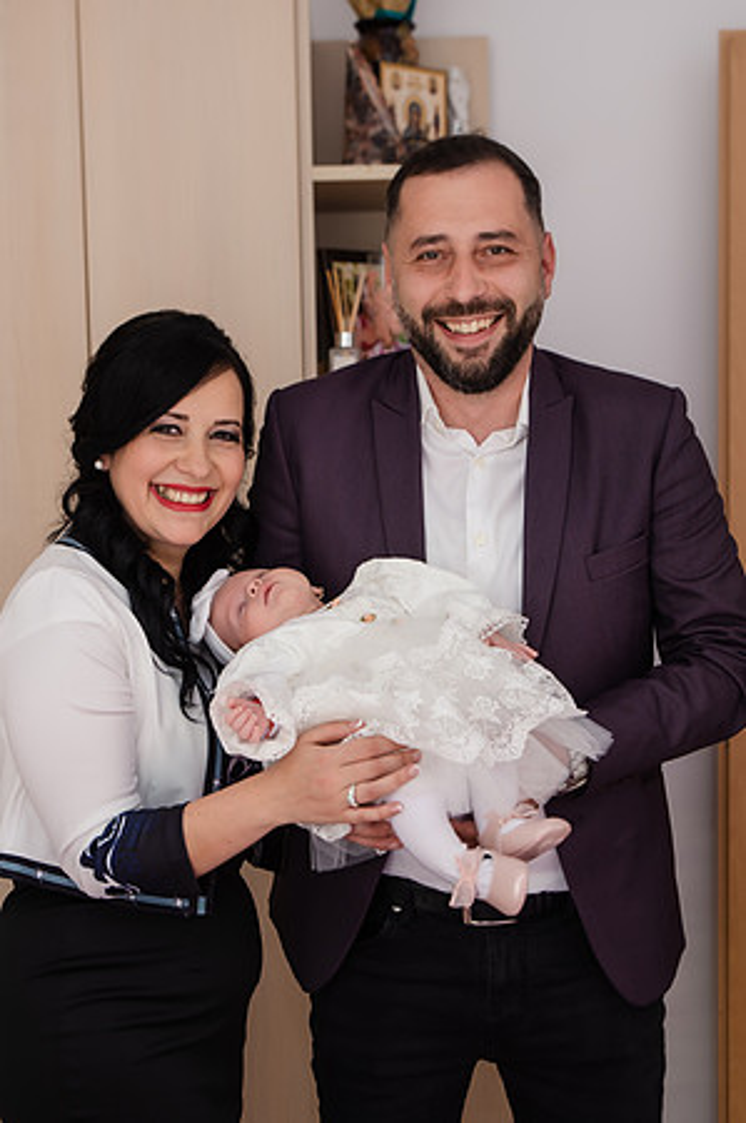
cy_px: 561
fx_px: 1884
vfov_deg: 33.2
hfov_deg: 22.4
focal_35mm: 60
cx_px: 312
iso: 400
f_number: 3.2
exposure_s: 1/125
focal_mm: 40
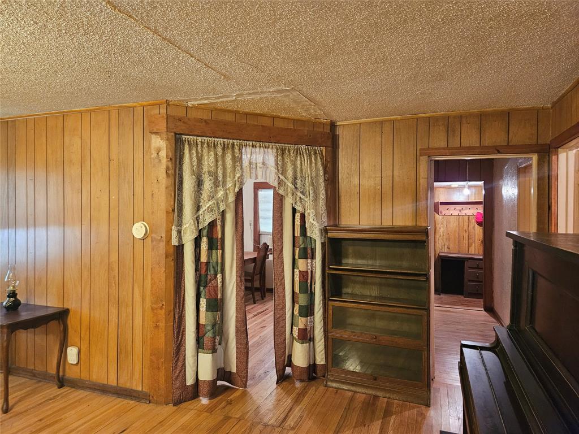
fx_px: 385
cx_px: 290
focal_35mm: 23
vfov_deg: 58.9
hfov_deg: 73.9
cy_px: 217
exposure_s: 1/60
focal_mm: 5.4
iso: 800
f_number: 1.8
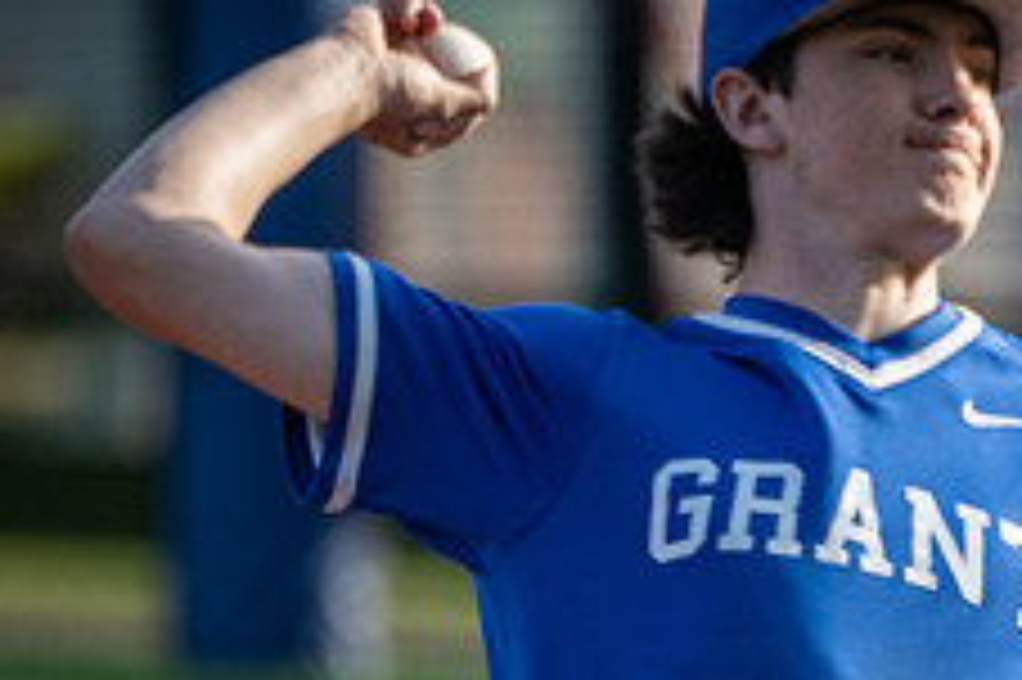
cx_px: 1027
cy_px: 689
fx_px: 30949
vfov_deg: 1.3
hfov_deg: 1.9
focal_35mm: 1091
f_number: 5.6
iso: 500
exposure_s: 1/1000
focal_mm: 400
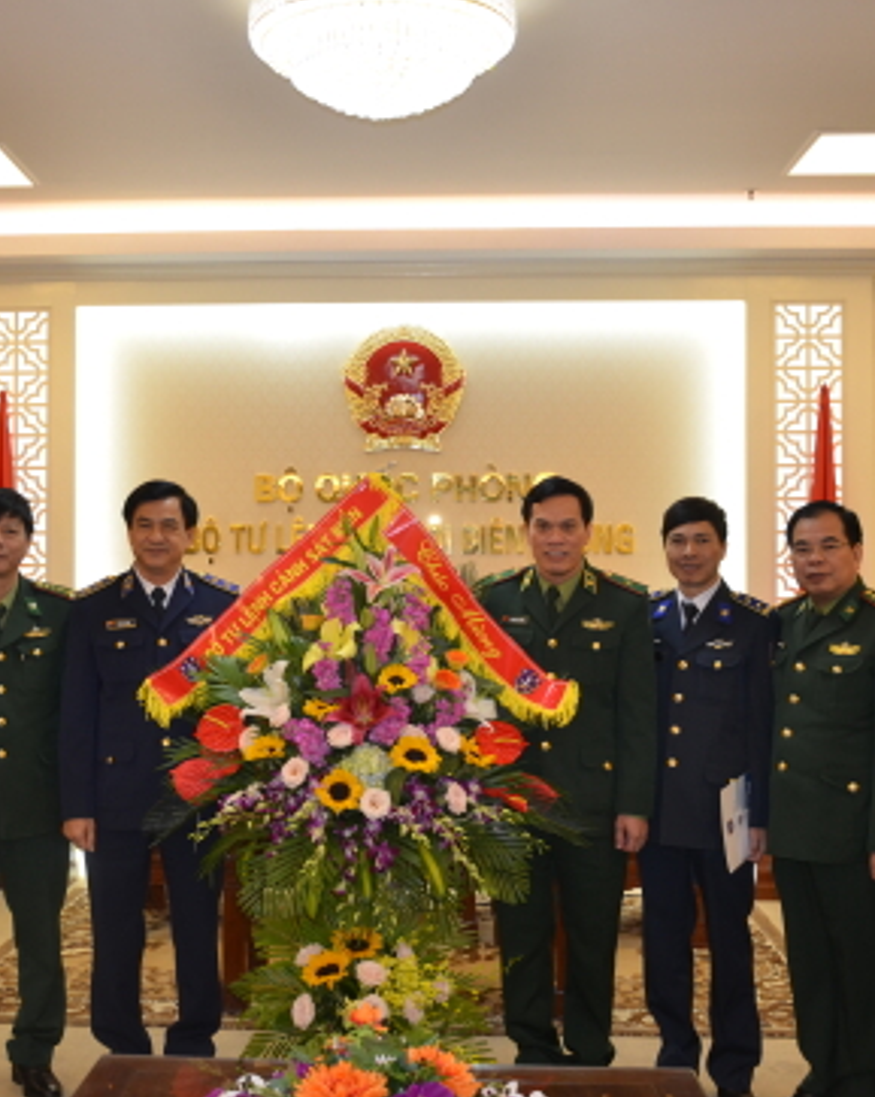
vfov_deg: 39.6
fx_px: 1523
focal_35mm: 47
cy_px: 548
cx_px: 354
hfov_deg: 32.0
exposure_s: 1/60
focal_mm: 22
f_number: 3.5
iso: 450
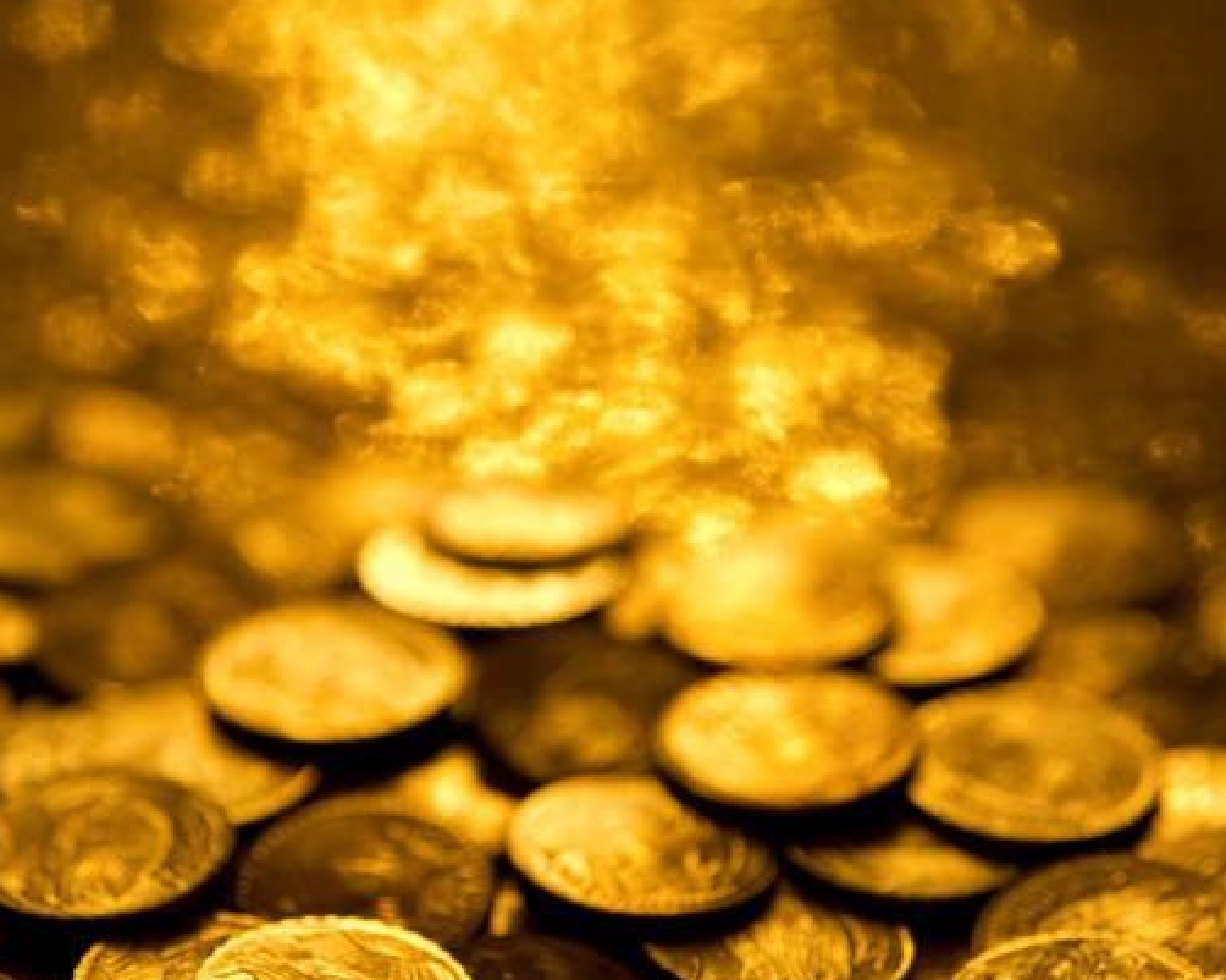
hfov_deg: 19.0
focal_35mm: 101
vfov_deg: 15.2
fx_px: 3663
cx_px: 584
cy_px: 494
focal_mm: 60
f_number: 8
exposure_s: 1/5
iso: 100
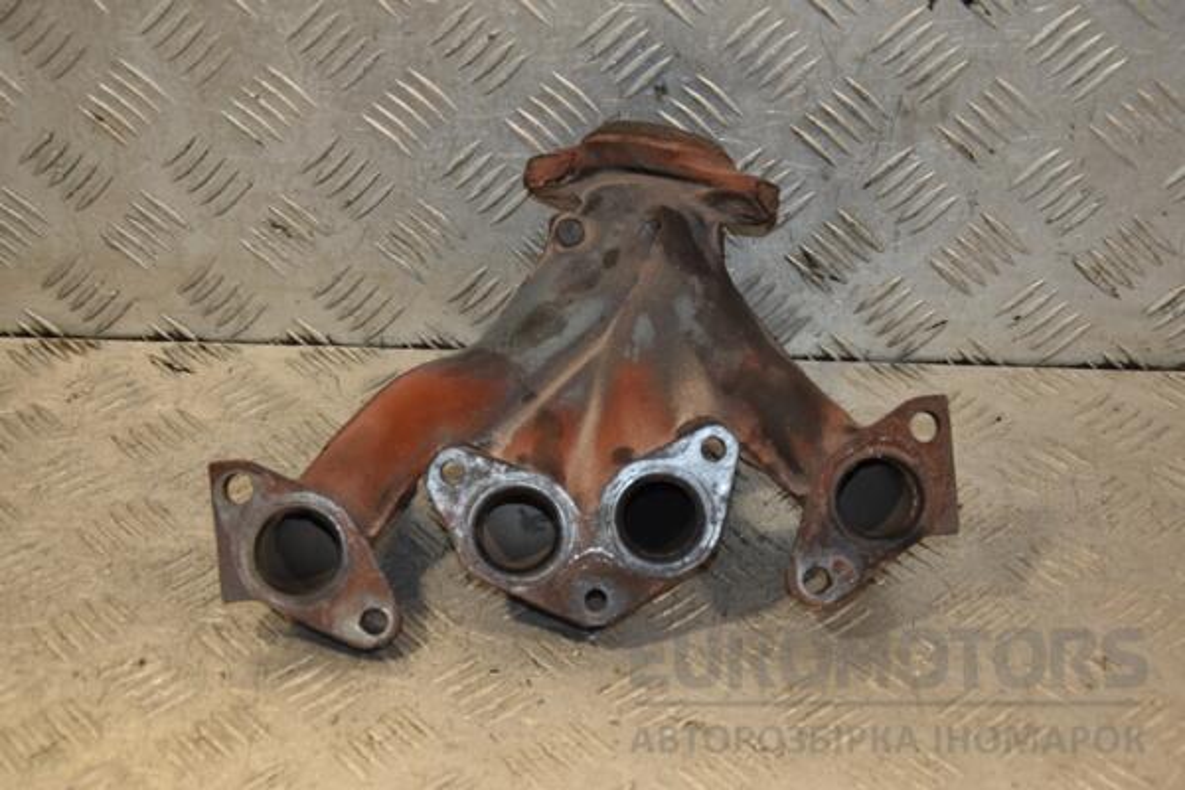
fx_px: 2370
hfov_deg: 28.1
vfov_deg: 18.9
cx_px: 592
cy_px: 395
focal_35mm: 72
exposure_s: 1/200
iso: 800
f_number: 4.8
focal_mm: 48
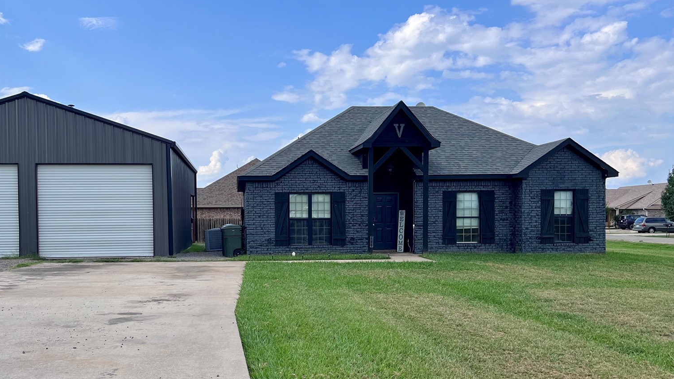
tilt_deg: -1.7
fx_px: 643
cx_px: 283
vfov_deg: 32.7
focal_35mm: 36
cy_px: 239
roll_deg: +0.0
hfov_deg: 55.0
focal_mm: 5.7
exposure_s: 1/3356
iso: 50
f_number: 1.5
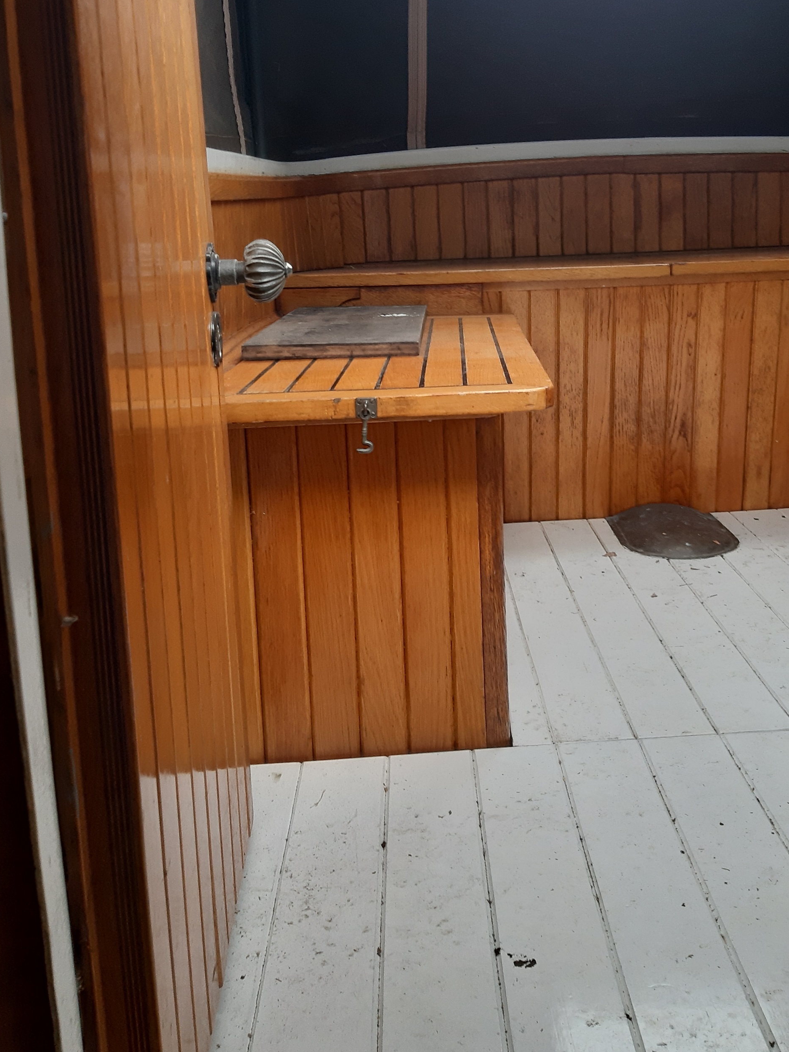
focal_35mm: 36
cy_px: 368
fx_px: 1094
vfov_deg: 50.6
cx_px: 501
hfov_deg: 39.4
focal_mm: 3.93
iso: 160
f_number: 1.7
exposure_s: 1/50
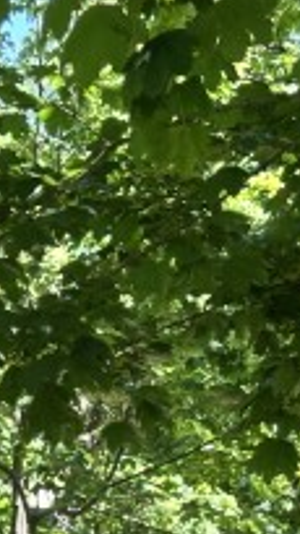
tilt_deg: -7.5
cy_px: 591
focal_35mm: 163
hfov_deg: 6.9
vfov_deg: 13.0
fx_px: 2310
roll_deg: +3.2
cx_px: -496
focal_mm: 6.86
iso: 64
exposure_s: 1/494
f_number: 1.78
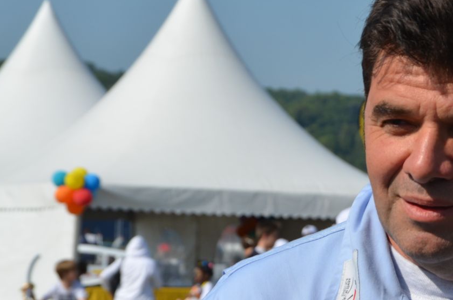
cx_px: 427
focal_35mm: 210
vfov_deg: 6.5
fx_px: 2636
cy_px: 159
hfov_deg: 9.8
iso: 200
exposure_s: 1/1000
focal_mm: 72
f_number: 8
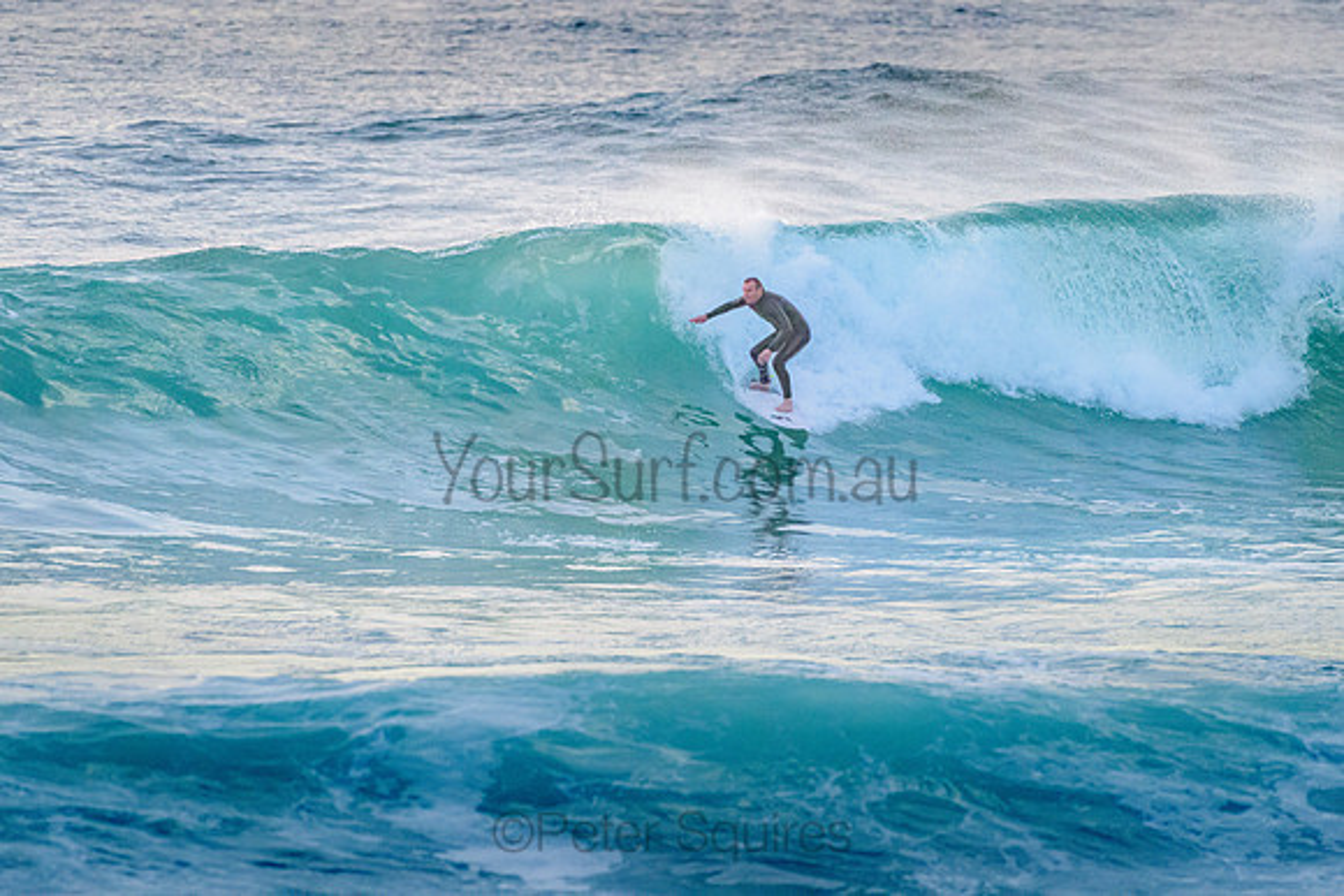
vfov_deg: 2.2
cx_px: 704
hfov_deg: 3.4
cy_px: 347
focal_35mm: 613
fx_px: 22883
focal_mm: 500
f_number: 5.6
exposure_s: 1/2000
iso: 2000
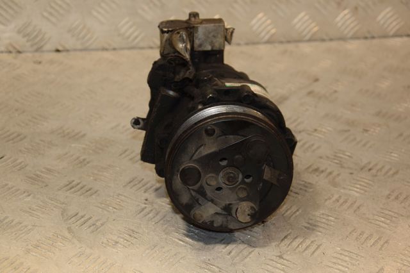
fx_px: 888
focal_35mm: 78
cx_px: 205
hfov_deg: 26.0
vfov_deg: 17.5
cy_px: 136
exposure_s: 1/200
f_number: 5.6
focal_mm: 52
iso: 800
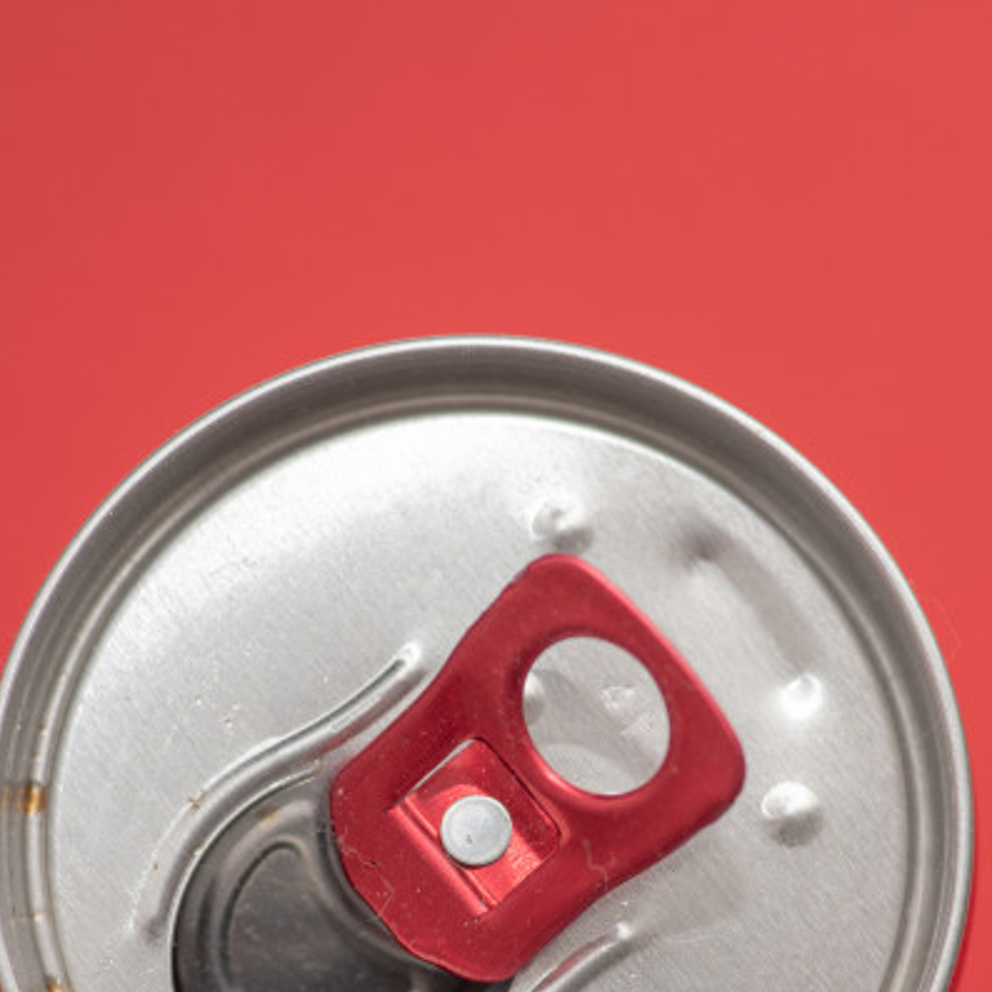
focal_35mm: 214
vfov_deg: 8.2
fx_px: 6938
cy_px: 806
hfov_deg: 8.2
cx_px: 647
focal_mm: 100
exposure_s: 1/60
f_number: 8
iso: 200
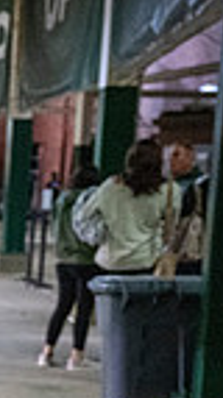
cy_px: 308
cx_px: -466
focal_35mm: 102
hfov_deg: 9.2
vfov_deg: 20.8
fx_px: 1077
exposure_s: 1/500
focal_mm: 24
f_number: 3.2
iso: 6400
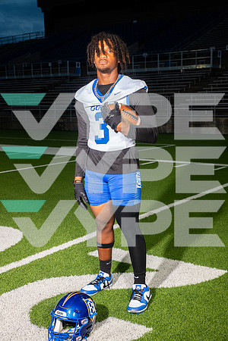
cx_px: 114
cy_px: 170
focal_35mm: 48
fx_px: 456
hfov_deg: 28.1
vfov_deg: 41.1
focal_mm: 48
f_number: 7.1
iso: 800
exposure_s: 1/320
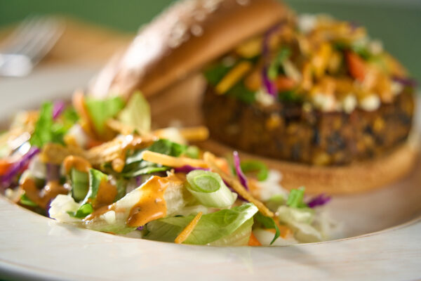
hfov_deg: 27.7
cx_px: 210
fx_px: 854
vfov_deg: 18.7
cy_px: 140
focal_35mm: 73
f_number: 4
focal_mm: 73
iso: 400
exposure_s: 1/160
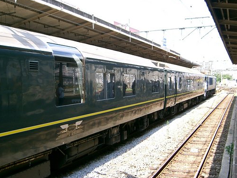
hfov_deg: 46.8
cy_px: 88
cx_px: 117
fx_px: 274
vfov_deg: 35.9
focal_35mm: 40
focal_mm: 8
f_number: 2.8
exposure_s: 1/320
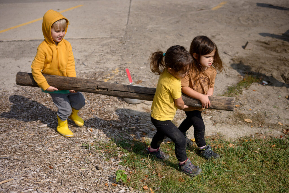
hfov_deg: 48.5
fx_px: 321
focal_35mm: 40
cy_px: 96
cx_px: 144
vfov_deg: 33.4
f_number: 2.8
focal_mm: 40
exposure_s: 1/6400
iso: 160
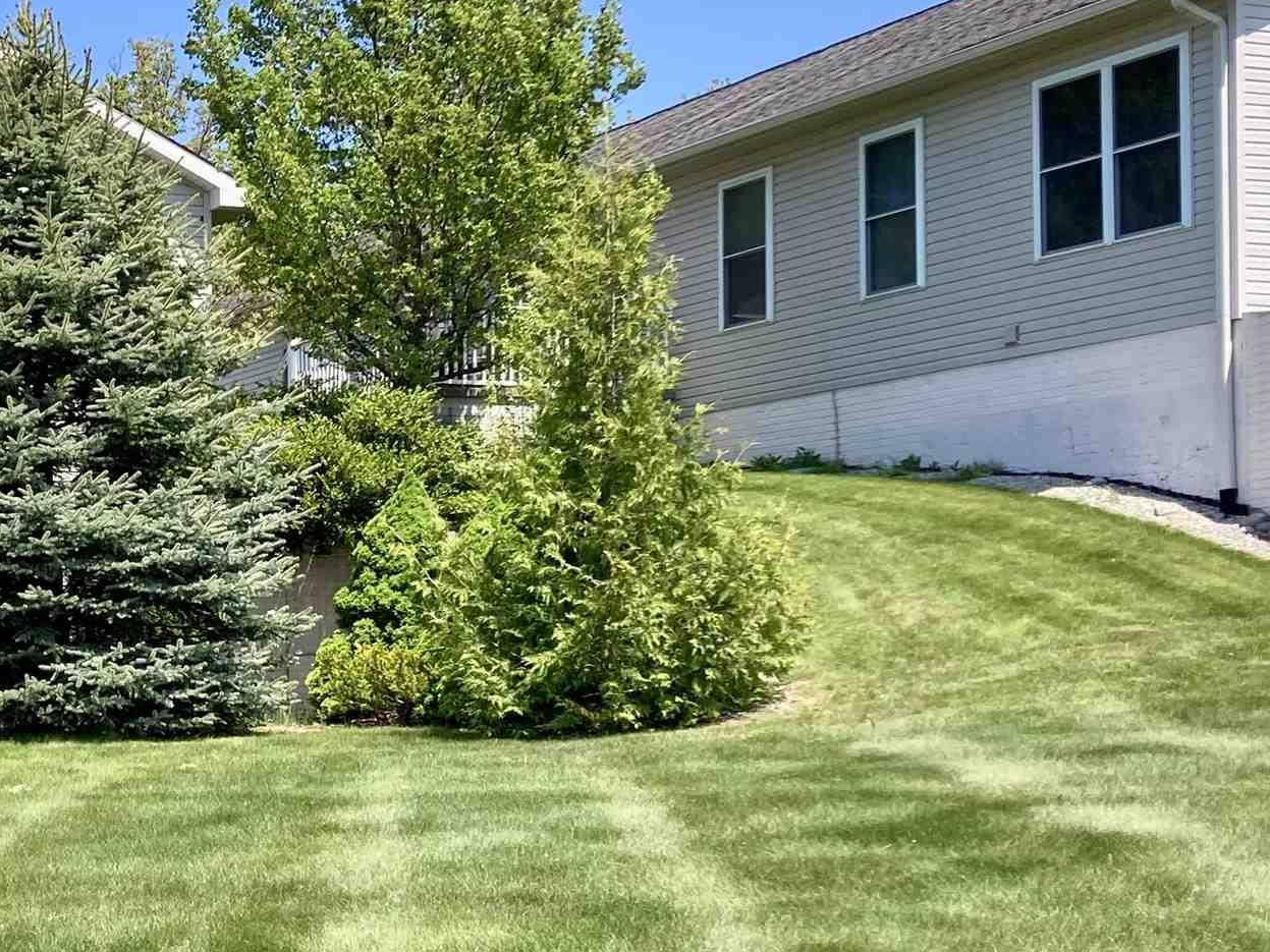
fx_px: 2531
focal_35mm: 69
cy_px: 660
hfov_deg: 26.7
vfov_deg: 21.2
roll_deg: -0.2
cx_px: 15
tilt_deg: +1.8
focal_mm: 3.99
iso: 20
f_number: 1.8
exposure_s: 1/1230
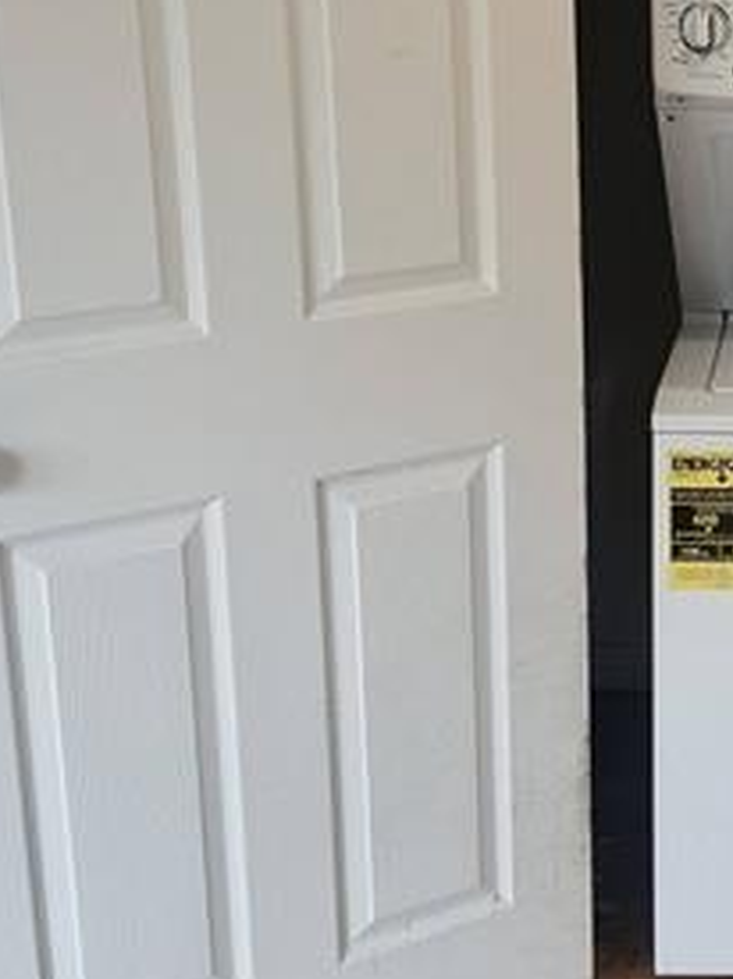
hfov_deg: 20.7
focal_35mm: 67
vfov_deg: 28.8
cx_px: 829
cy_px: 320
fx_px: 1893
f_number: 1.8
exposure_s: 1/60
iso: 64
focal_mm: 5.23
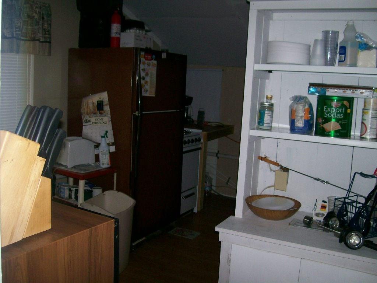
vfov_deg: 39.7
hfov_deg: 51.4
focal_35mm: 36
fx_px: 392
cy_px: 142
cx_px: 188
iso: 140
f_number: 2.7
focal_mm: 6
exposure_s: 1/64
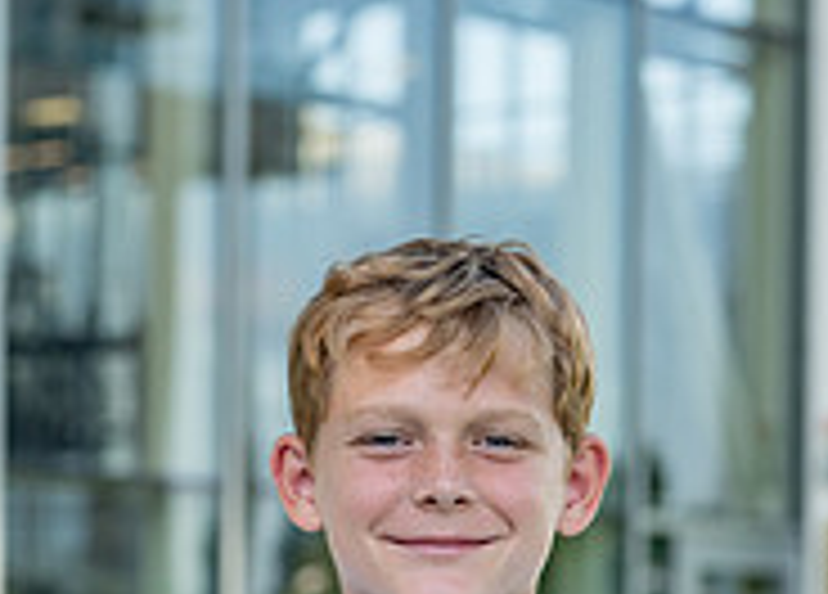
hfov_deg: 11.3
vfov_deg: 8.0
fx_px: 4168
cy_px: 862
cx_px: 468
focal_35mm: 177
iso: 100
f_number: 2.8
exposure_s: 1/500
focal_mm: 50
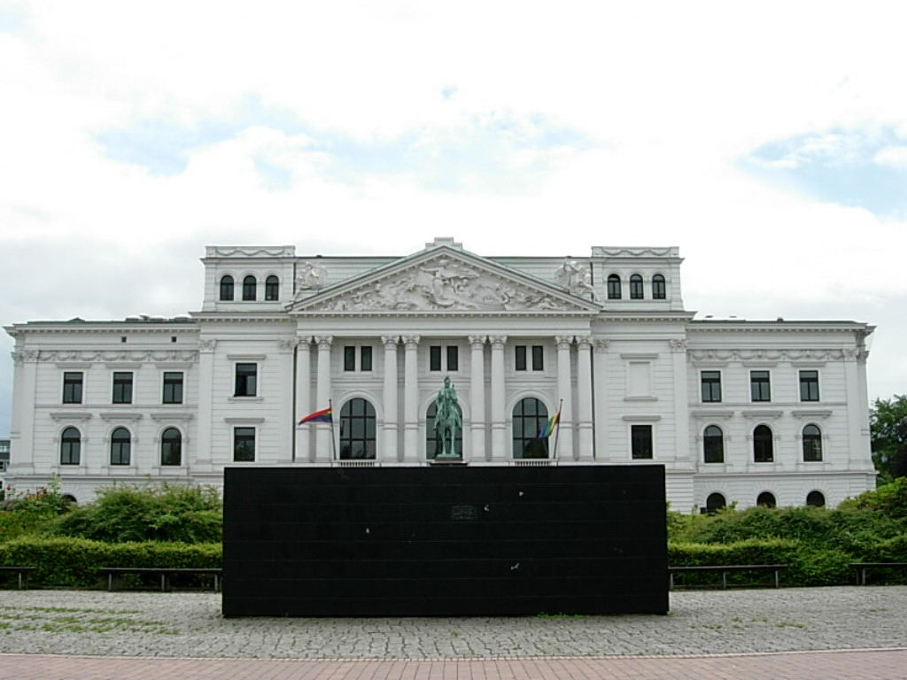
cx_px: 454
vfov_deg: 37.7
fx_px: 996
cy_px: 340
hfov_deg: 49.0
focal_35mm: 38
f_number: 4.8
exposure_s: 1/790
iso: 79
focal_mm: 7.8
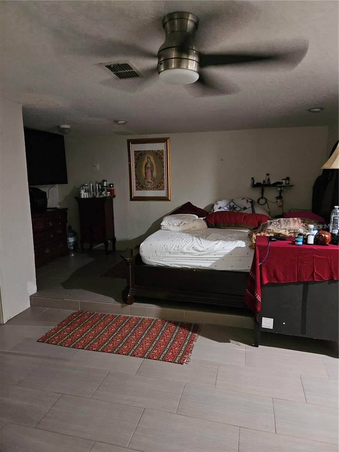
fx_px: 300
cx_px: 170
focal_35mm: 23
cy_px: 226
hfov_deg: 58.9
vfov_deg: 73.9
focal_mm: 5.4
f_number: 1.8
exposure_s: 1/24
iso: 1250
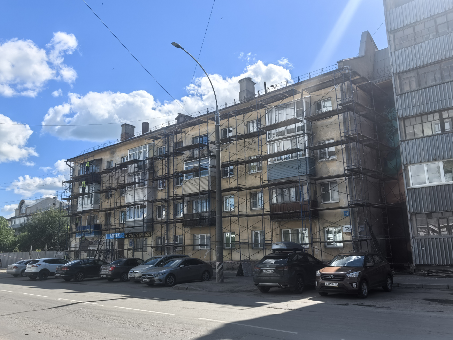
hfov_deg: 61.7
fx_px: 380
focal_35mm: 29
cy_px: 170
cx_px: 226
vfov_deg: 48.2
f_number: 2
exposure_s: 1/3236
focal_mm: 6.98
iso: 50
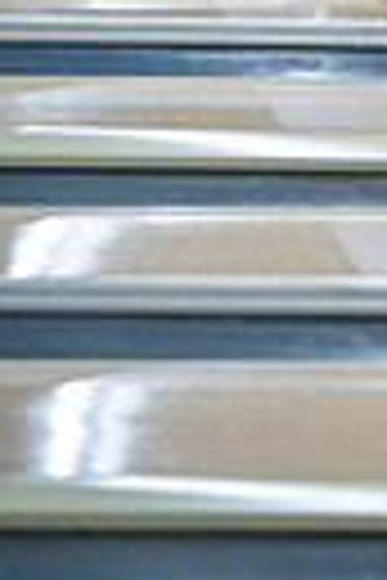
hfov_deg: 3.0
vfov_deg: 4.5
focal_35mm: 455
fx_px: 7336
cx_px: 630
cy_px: -378
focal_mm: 130
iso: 4000
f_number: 2.8
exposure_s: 1/1000
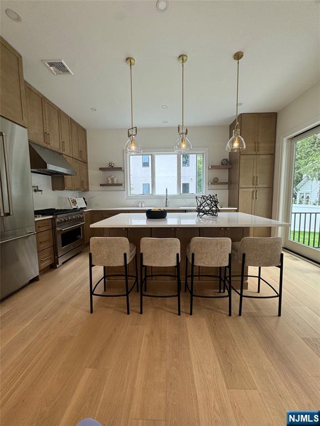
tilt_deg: -5.8
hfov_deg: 85.7
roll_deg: +1.1
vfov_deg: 102.1
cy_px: 213
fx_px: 173
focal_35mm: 14
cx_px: 160
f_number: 2.2
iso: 80
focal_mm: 2.22
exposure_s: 1/120
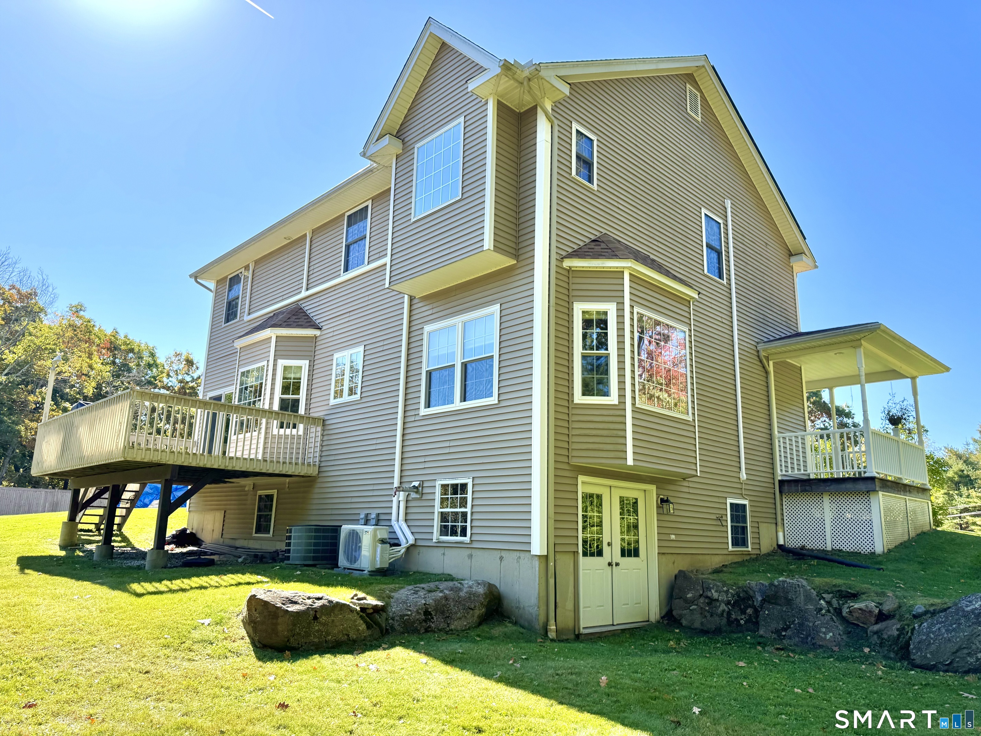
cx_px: 490
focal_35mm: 24
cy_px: 368
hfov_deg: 71.6
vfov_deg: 56.8
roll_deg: -1.6
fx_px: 680
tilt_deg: +12.9
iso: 80
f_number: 1.78
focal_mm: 6.76
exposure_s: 1/1637
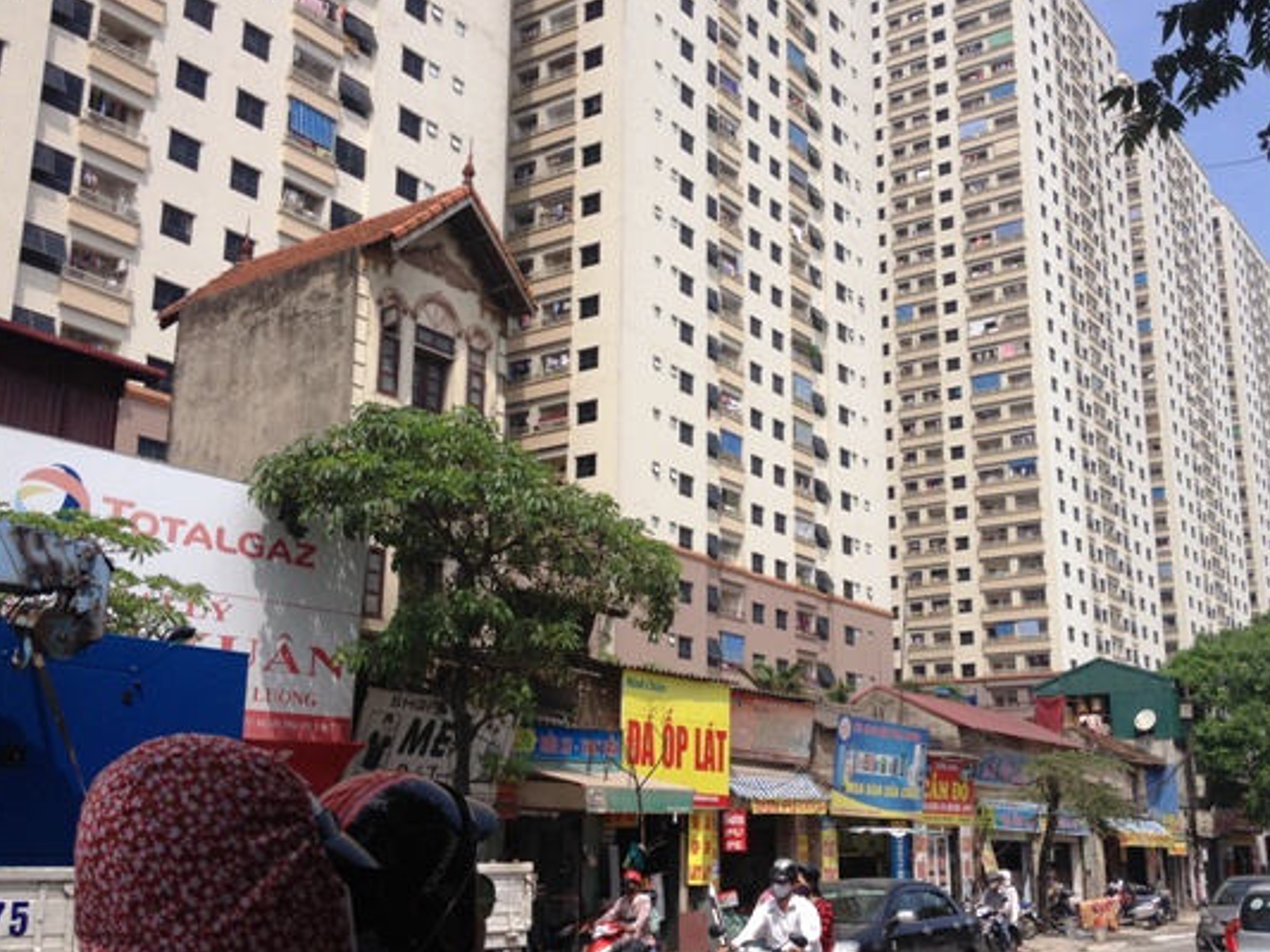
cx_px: 712
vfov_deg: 34.4
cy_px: 478
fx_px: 1541
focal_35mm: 42
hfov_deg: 44.7
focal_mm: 4.28
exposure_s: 1/2513
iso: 50
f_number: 2.4
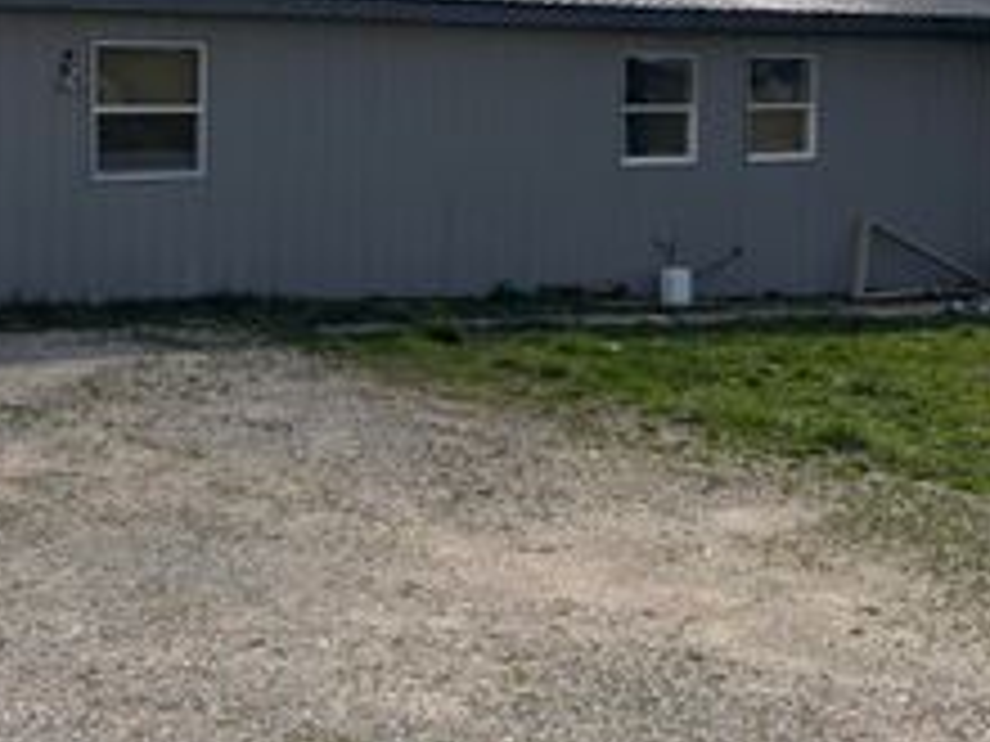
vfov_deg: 24.3
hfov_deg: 32.7
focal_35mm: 59
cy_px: 115
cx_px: 477
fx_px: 1687
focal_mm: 5.96
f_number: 1.6
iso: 50
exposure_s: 1/6329
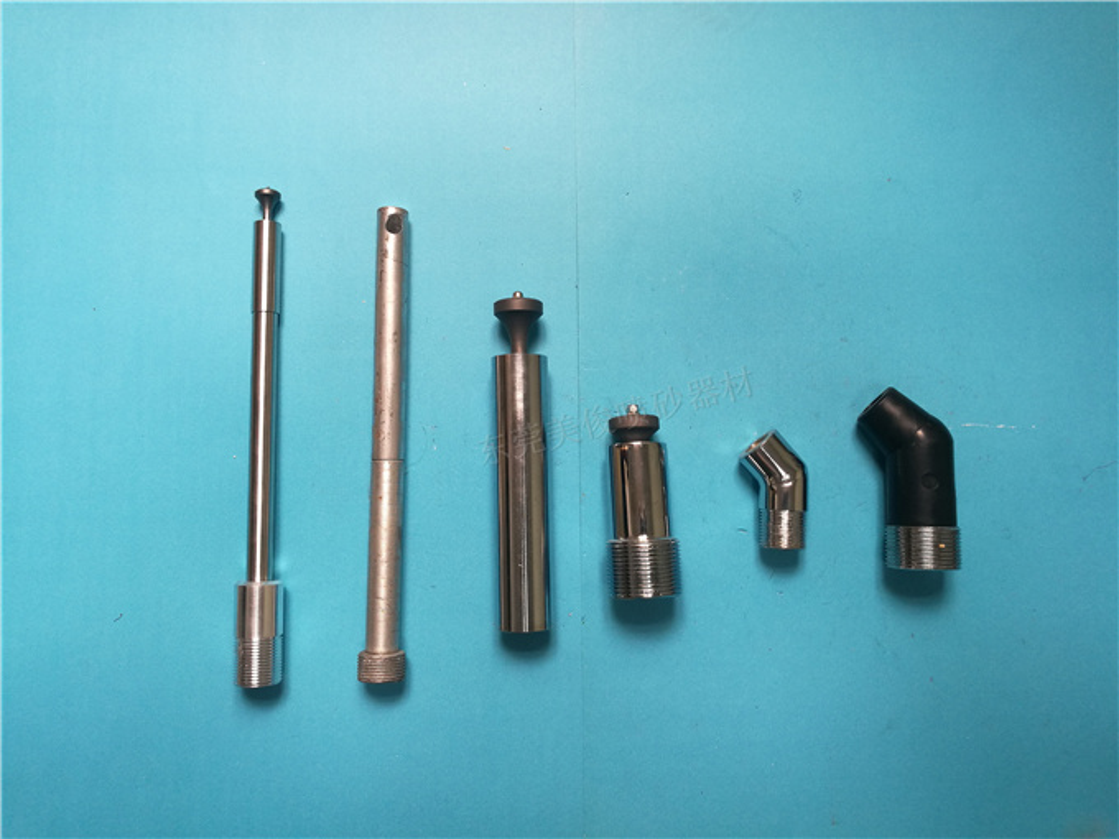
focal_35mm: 27
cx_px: 560
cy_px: 420
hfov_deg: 65.3
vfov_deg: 51.4
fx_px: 873
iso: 100
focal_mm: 4.5
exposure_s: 1/50
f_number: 2.2
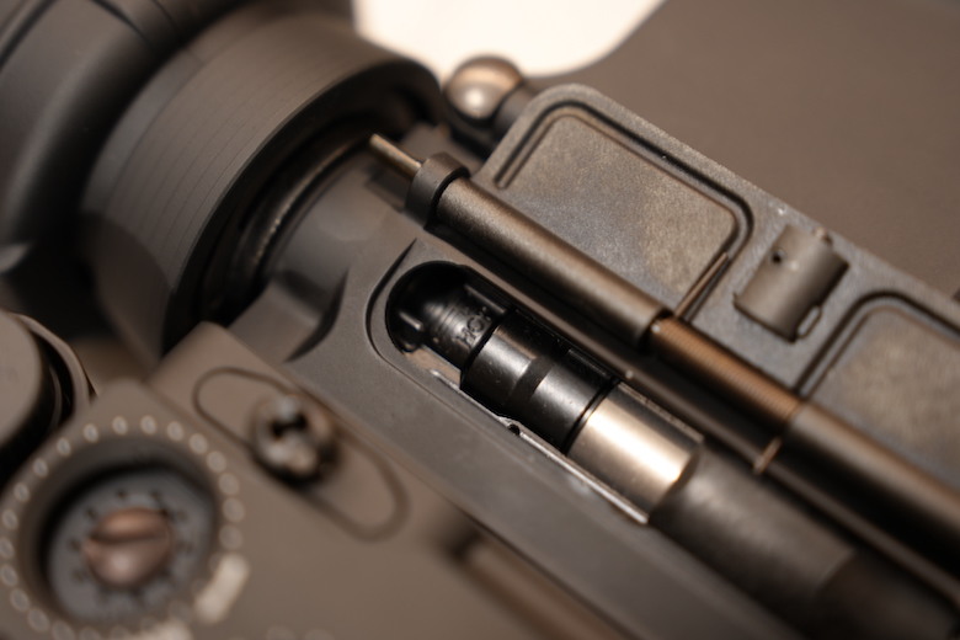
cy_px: 320
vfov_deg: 19.5
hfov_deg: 28.8
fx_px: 1867
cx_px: 480
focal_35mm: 70
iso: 200
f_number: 2.8
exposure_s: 1/2.5
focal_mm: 70
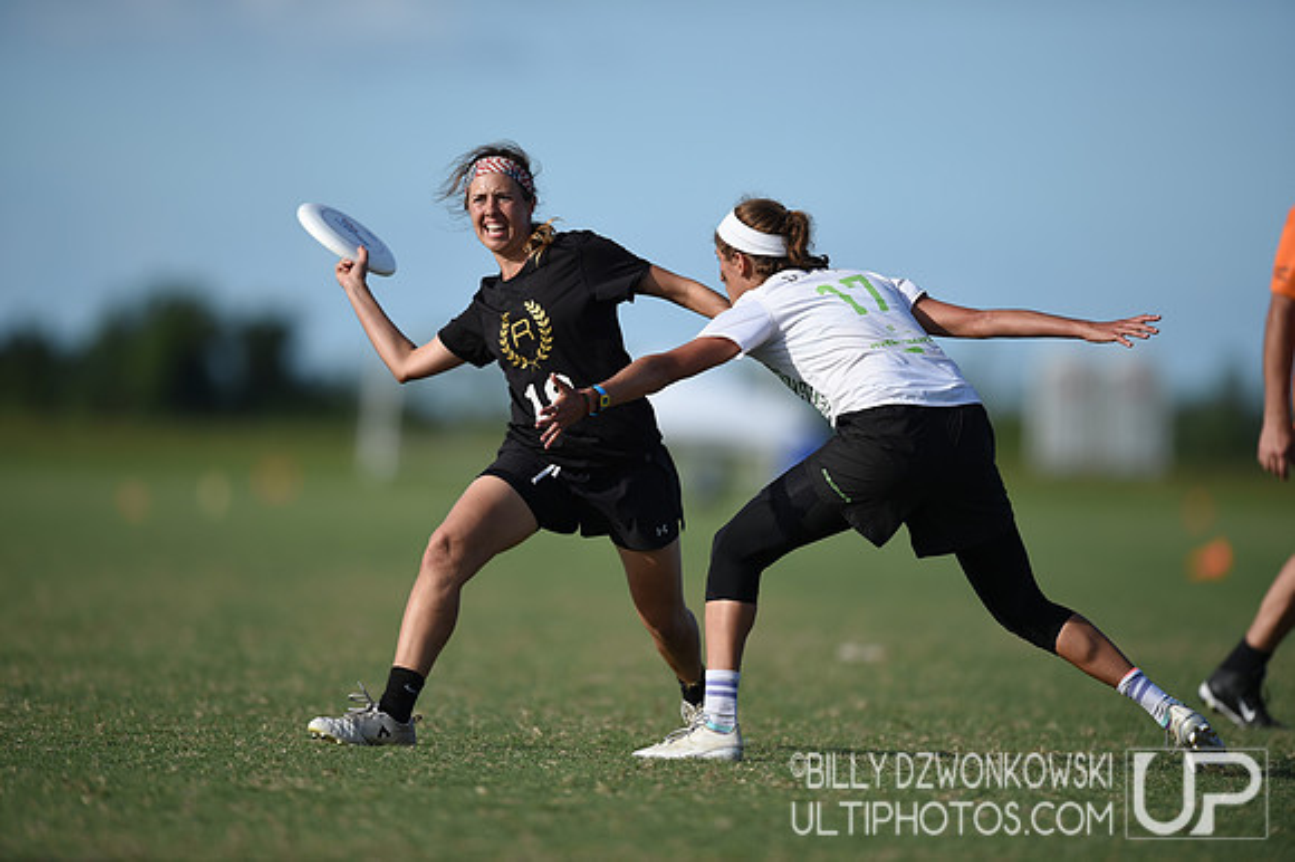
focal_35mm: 400
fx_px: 14380
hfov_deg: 5.2
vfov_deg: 3.4
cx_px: 648
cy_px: 431
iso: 100
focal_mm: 400
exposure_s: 1/2000
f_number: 2.8
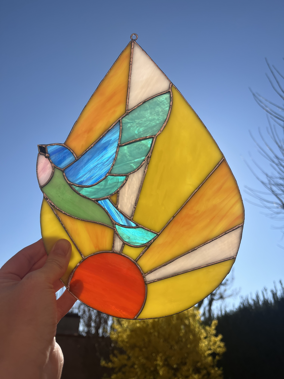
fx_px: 284
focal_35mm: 26
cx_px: 142
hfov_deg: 53.1
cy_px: 190
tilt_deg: +30.4
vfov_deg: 67.3
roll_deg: -1.3
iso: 50
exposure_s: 1/7353
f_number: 1.6
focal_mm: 5.1
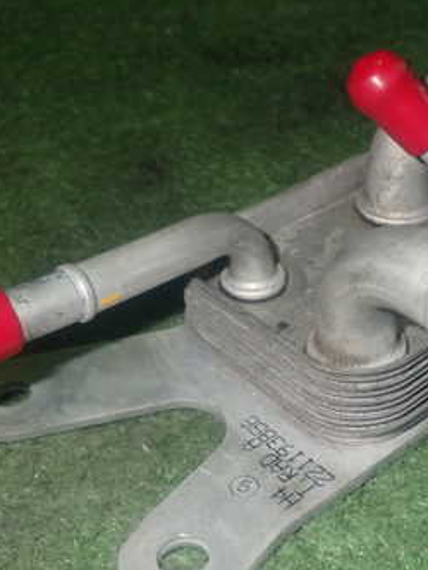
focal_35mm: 65
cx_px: 342
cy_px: 328
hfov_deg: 22.3
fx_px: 1072
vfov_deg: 29.8
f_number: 7.1
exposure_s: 1/40
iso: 400
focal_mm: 6.37
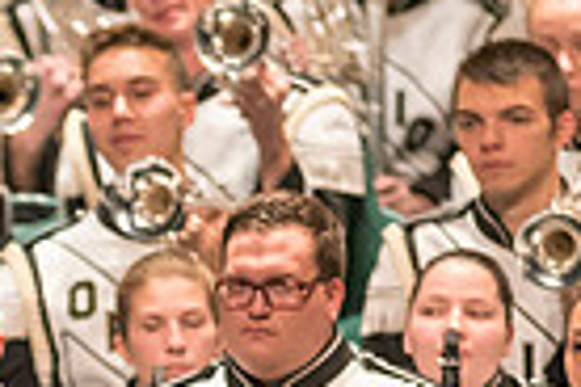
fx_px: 20398
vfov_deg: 1.1
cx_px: -400
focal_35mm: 1264
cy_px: 751
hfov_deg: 1.6
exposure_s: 1/500
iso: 4000
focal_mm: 300
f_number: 2.8
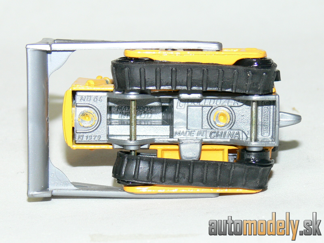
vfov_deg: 11.7
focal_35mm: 127
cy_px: 122
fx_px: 1189
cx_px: 162
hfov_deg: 15.5
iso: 100
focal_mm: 17
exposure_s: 1/30
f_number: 4
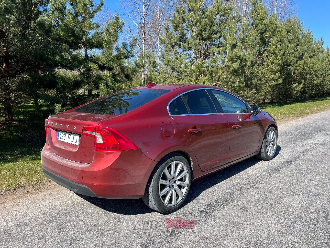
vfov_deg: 53.1
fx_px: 248
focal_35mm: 26
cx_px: 165
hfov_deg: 67.3
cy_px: 124
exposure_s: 1/2083
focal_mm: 5.7
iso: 50
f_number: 1.5
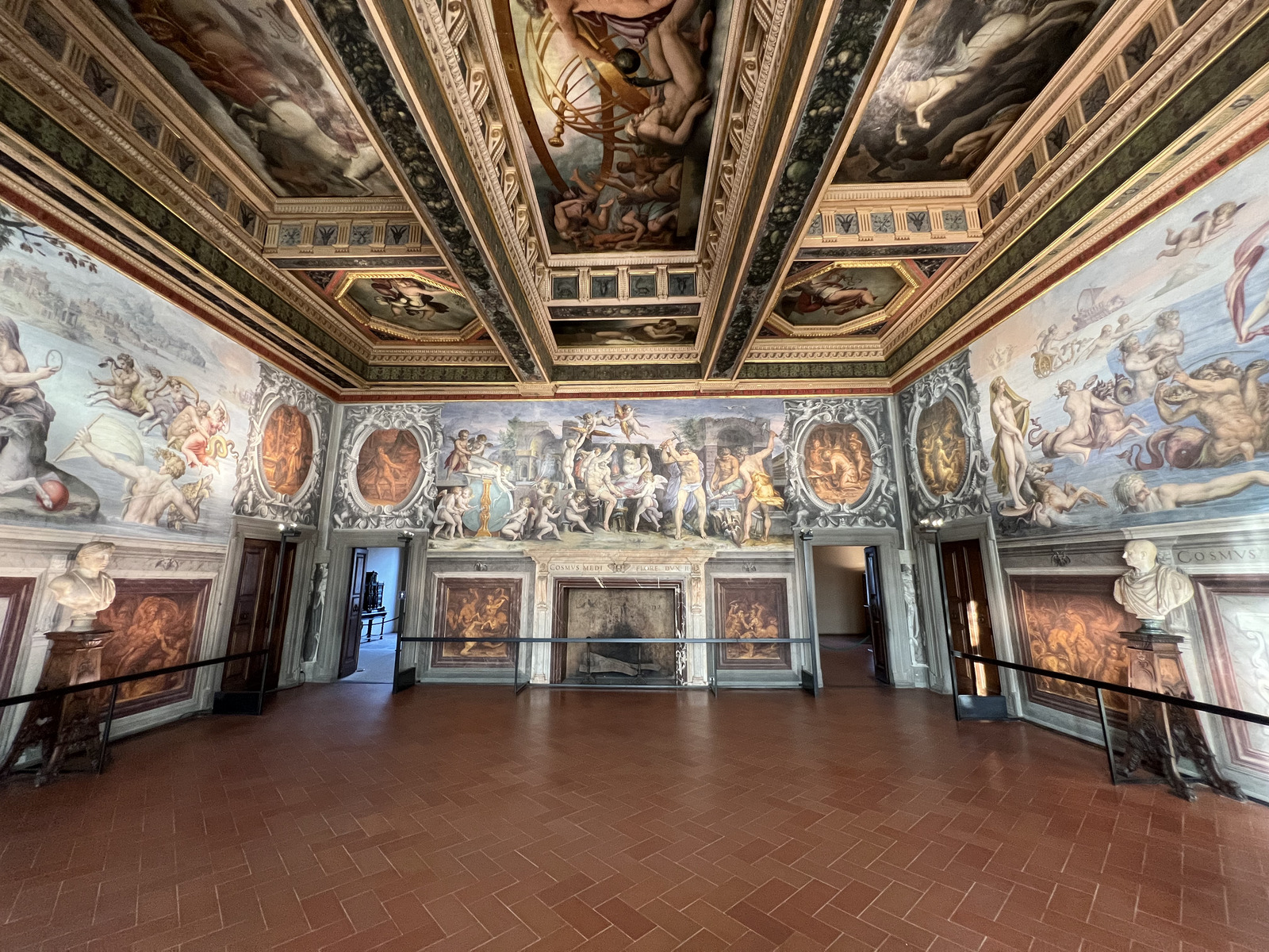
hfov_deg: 106.2
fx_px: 477
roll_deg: +0.0
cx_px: 634
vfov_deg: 89.9
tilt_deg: +11.6
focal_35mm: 13
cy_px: 476
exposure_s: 1/59
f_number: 1.8
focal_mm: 1.57
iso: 320
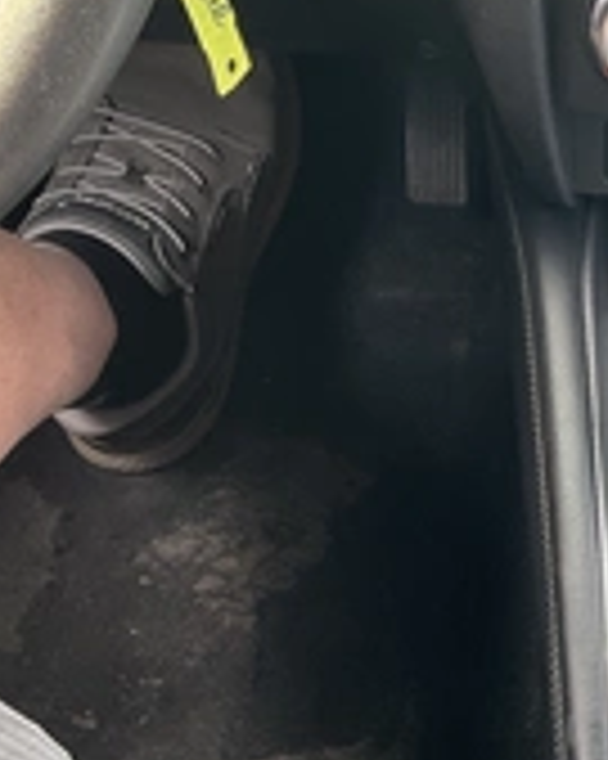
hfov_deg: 21.0
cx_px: 757
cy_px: 463
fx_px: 1508
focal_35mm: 67
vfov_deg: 28.2
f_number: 1.8
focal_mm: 3
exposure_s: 1/108
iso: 64
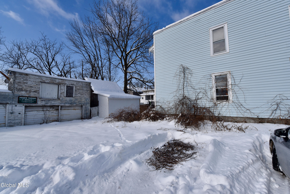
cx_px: 145
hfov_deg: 104.2
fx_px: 113
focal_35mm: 14
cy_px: 97
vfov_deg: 81.3
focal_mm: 14
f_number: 16
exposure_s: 1/1250
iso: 800
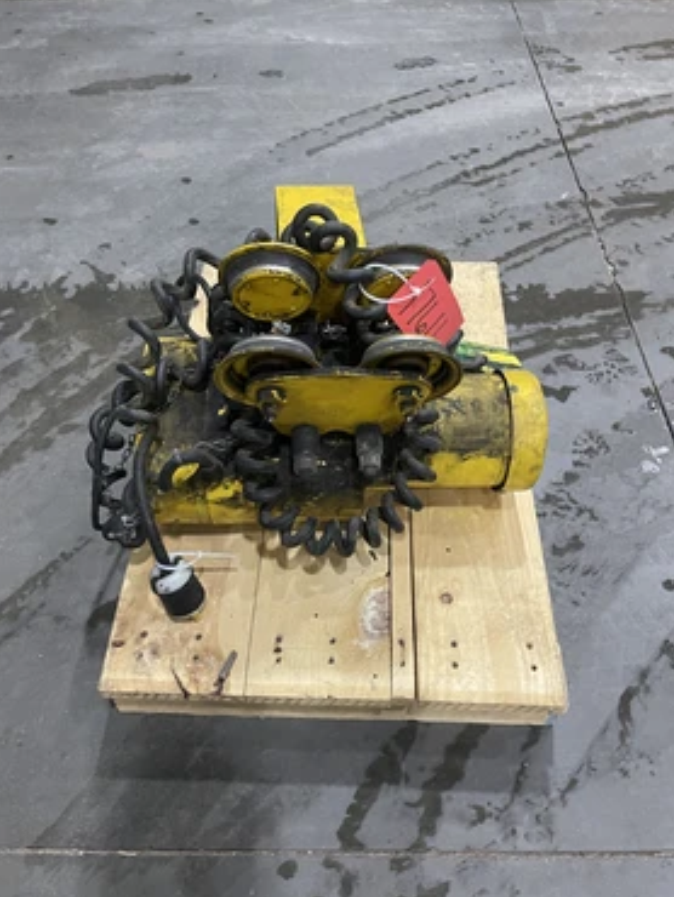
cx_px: 344
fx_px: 700
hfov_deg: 51.4
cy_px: 458
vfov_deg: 65.3
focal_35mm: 27
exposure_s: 1/60
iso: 320
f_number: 1.6
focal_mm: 5.1
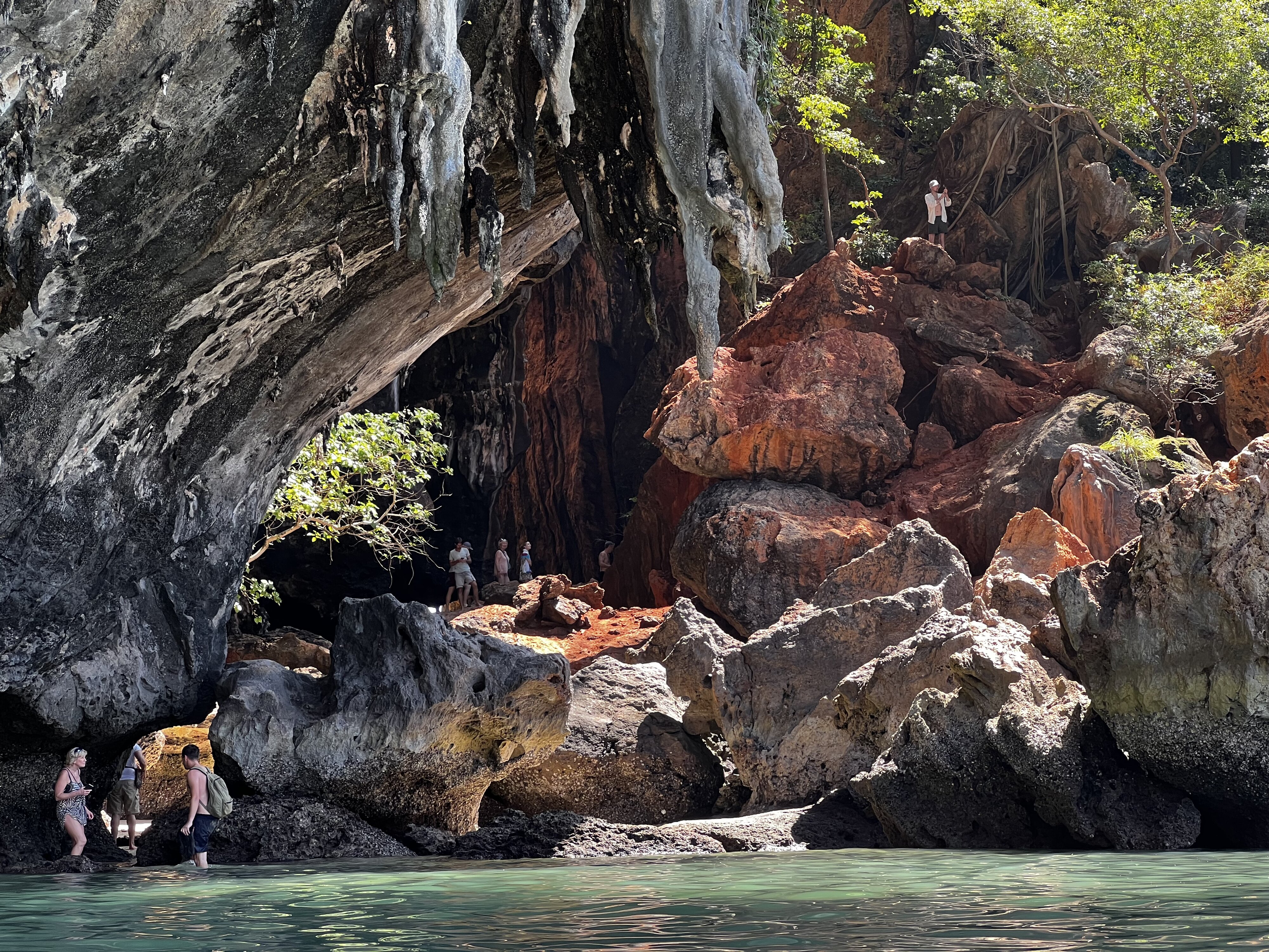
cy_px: 476
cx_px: 634
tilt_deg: +6.6
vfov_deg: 19.1
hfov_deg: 25.3
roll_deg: +0.8
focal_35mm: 77
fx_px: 2823
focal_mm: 9
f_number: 2.8
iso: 64
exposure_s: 1/99
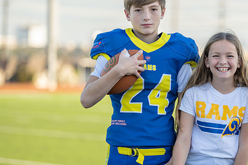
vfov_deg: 6.3
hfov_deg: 9.3
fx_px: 1516
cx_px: 164
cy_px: 95
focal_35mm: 220
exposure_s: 1/500
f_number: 2.8
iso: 100
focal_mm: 134
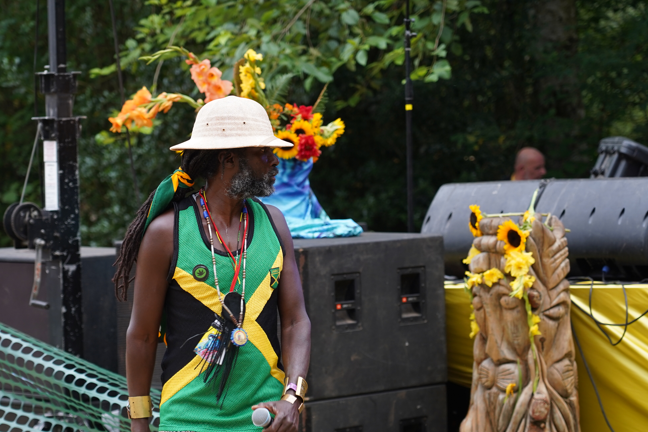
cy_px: 273
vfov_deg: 8.5
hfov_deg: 12.7
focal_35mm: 162
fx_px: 2916
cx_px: 207
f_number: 4
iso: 400
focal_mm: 105
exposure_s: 1/160
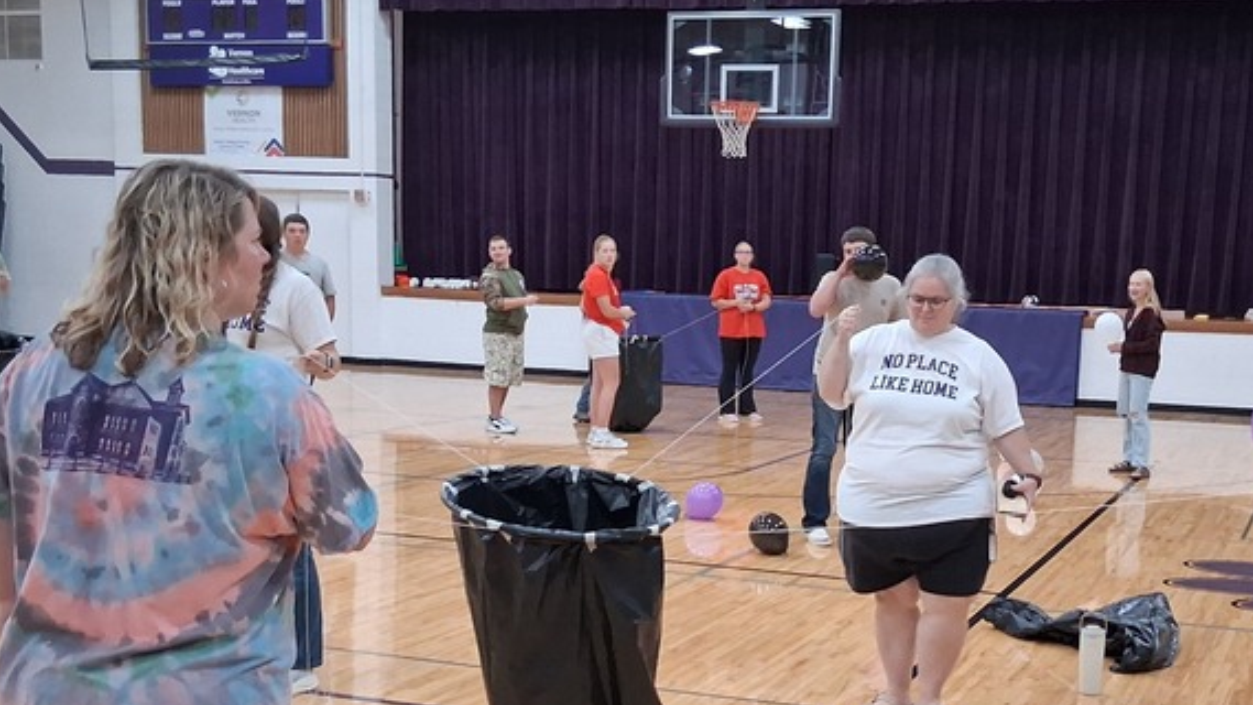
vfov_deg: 23.2
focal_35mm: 51
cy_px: 562
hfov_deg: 40.4
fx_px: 1694
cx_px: 758
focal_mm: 3.98
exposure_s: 1/60
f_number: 1.8
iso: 400
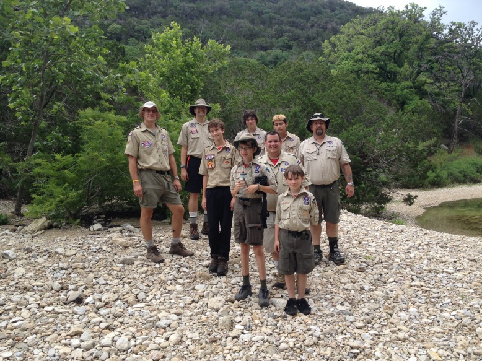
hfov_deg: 51.4
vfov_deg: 39.6
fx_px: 501
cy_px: 180
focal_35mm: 36
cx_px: 245
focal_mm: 4.28
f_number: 2.4
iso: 50
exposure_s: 1/303
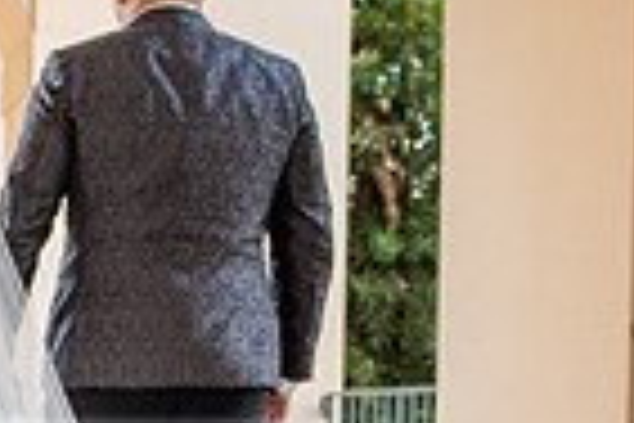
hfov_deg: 19.8
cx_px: -40
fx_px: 1743
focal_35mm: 99
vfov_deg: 13.4
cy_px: 524
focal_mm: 24
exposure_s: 1/160
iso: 500
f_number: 2.8
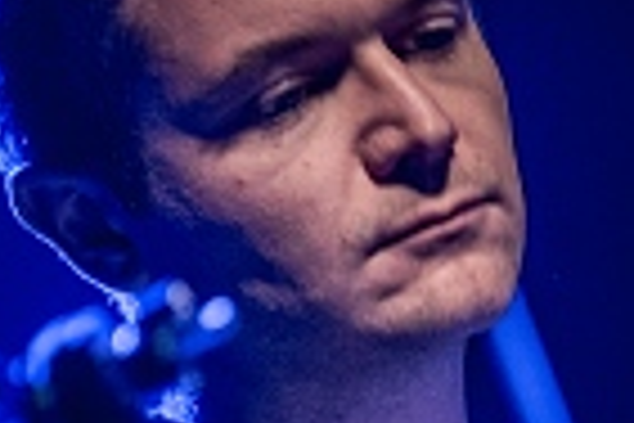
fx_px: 9175
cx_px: 967
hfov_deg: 3.9
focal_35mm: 521
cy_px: 592
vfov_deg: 2.6
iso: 1250
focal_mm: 102
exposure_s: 1/80
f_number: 2.8
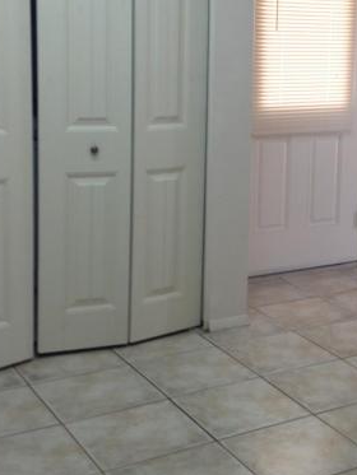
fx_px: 935
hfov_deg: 21.1
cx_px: 330
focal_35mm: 68
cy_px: 153
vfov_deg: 28.3
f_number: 2.4
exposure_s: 1/24
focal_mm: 4.12
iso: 50
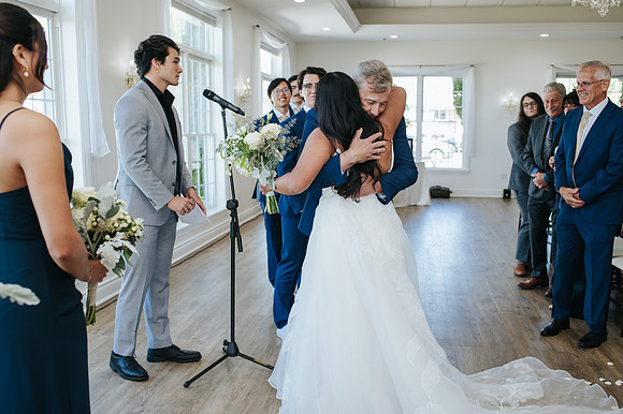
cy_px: 207
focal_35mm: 36
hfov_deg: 53.5
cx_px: 312
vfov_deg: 37.1
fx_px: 618
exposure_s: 1/200
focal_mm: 35
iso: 560
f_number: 3.5
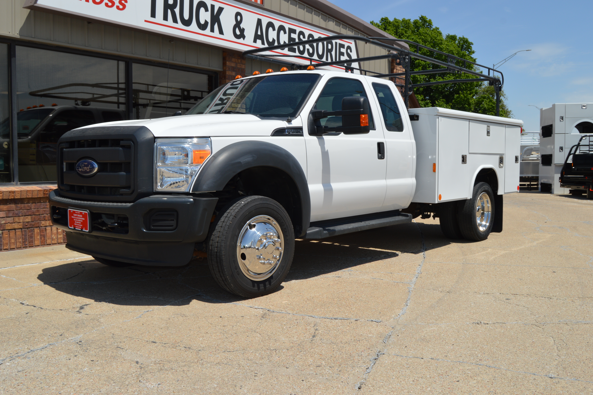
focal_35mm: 34
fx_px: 568
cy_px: 198
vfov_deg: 38.3
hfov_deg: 55.1
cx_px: 296
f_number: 11
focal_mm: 23
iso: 100
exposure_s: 1/200
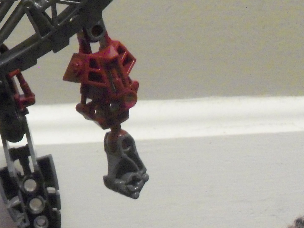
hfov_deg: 18.8
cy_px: 38
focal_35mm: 96
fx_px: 843
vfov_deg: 15.3
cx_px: -106
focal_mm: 6.3
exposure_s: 1/2
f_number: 3
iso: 400
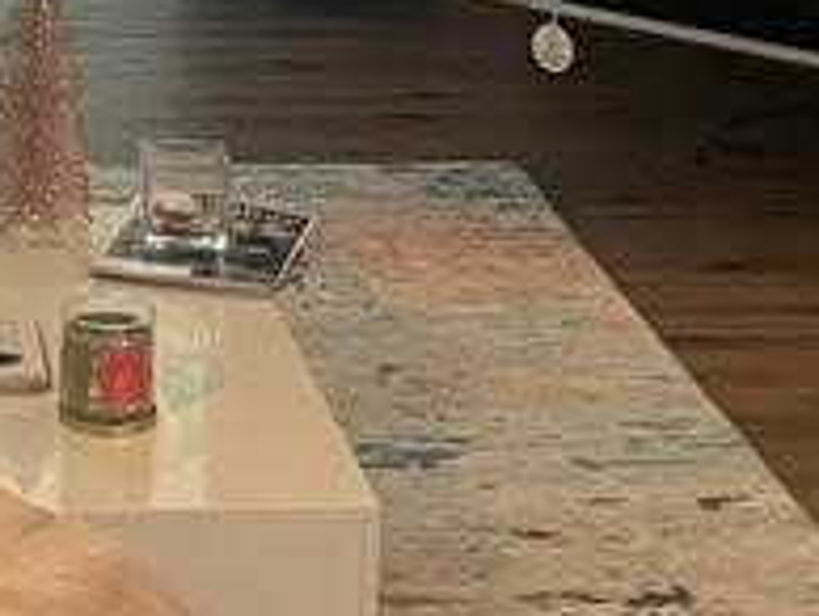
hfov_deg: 14.0
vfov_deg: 10.5
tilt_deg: -5.1
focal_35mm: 137
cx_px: -114
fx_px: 3245
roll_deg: +0.3
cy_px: -321
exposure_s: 1/60
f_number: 1.6
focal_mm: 5.1
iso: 200
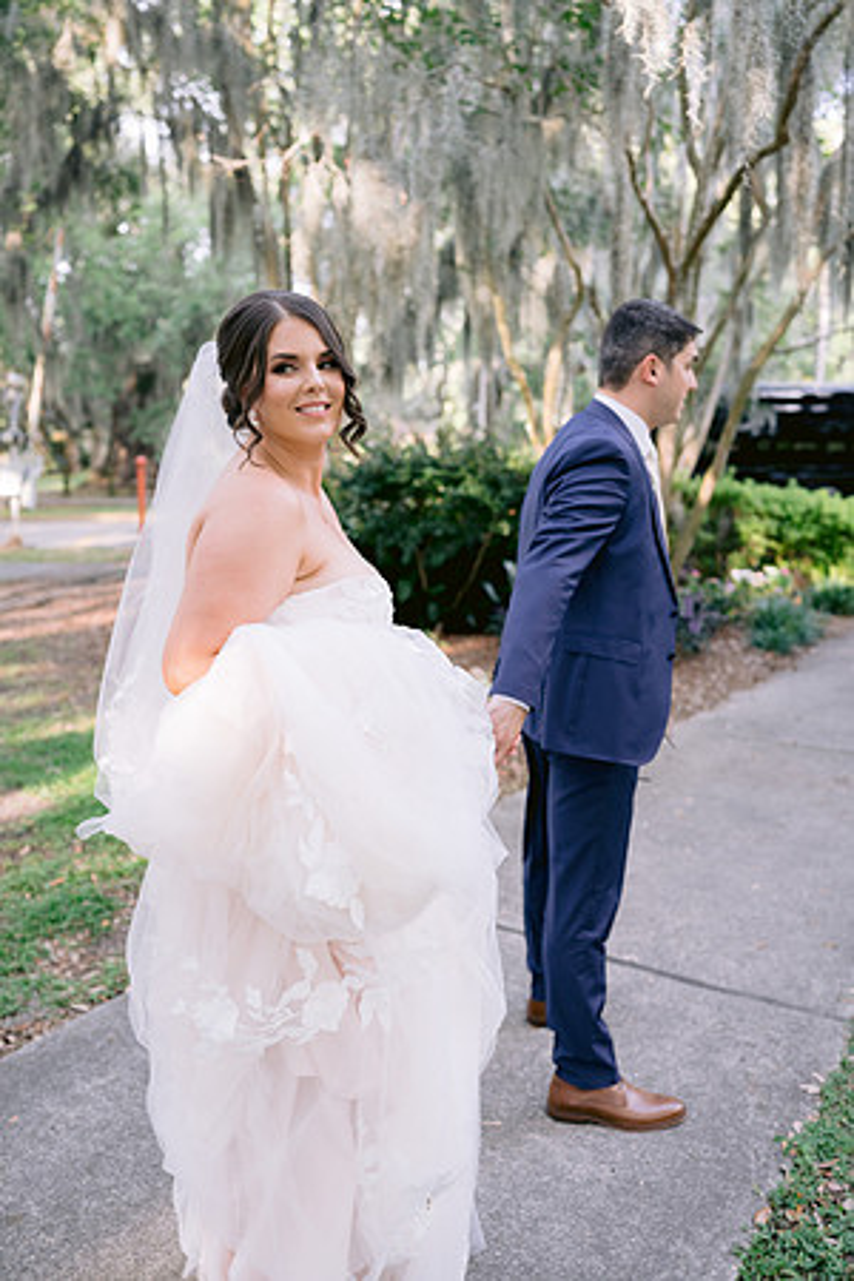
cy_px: 640
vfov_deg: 54.4
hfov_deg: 37.9
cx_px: 427
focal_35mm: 35
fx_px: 1245
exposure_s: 1/250
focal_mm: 35
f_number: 2.8
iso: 250
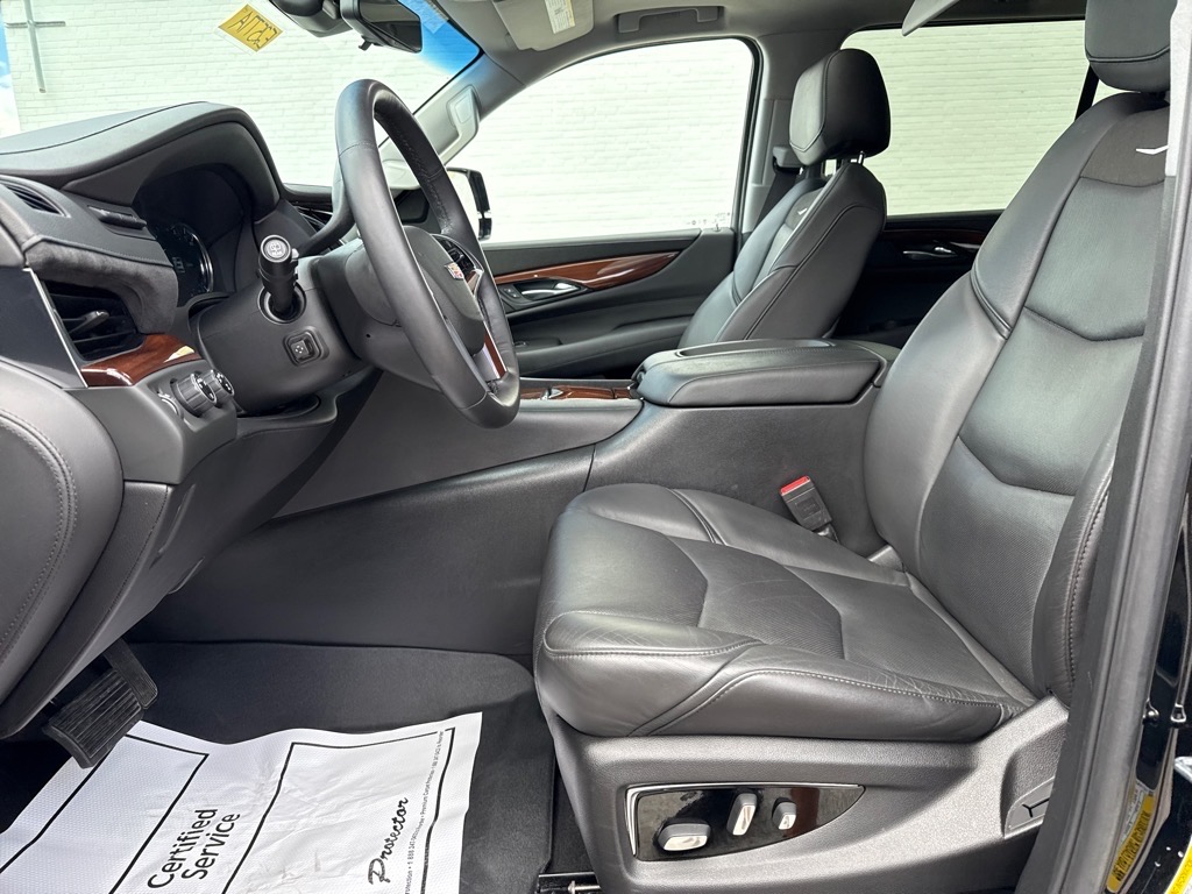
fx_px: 826
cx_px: 596
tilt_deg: -13.2
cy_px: 447
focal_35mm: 24
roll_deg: +2.2
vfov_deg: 56.8
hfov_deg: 71.6
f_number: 1.78
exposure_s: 1/330
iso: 100
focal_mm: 6.76
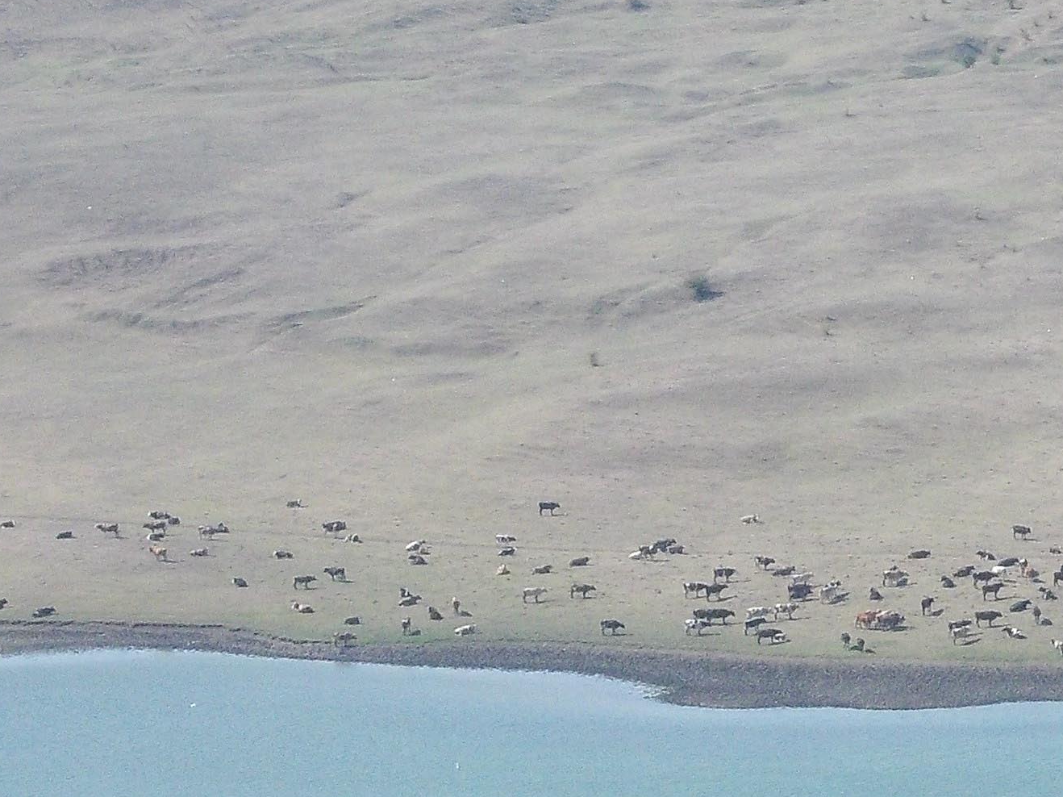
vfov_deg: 6.5
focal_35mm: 227
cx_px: 1228
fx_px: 6970
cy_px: 514
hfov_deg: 8.6
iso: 160
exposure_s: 1/500
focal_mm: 11.6
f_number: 4.8
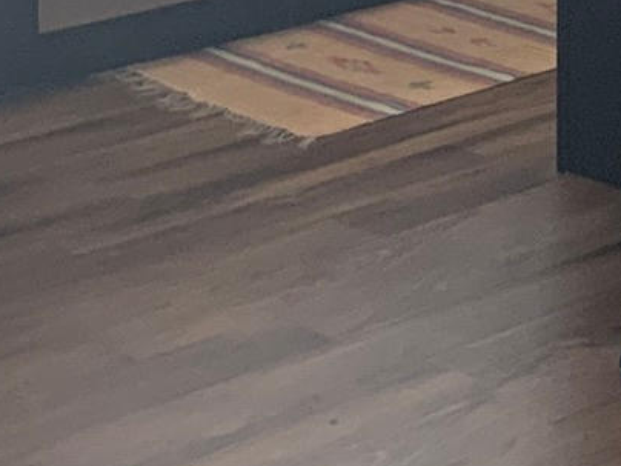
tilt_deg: -3.9
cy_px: -372
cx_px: 1062
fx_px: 2637
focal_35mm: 147
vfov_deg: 9.6
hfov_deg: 12.4
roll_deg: -0.8
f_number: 1.8
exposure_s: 1/60
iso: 100
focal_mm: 3
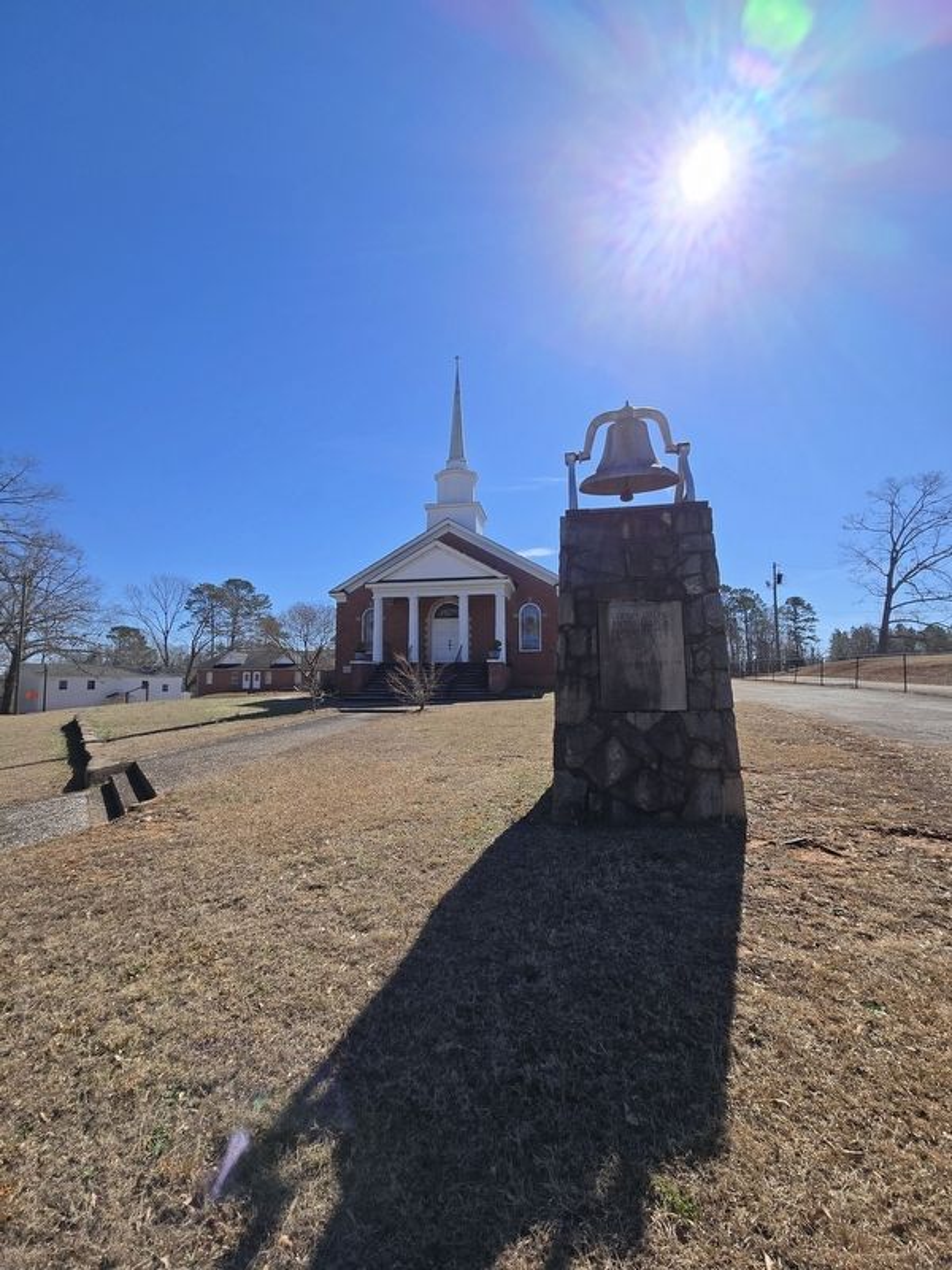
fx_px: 477
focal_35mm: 13
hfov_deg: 89.9
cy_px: 635
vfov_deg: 106.2
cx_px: 476
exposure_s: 1/3436
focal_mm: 2.2
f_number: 2.2
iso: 50
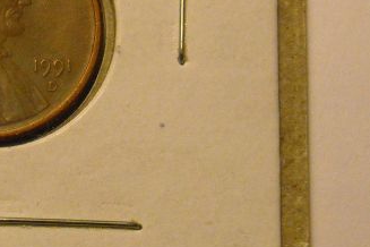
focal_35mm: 234
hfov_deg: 8.7
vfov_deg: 5.9
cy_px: 107
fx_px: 2405
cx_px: -23
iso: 496
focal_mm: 17.1
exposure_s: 1/250
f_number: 4.7
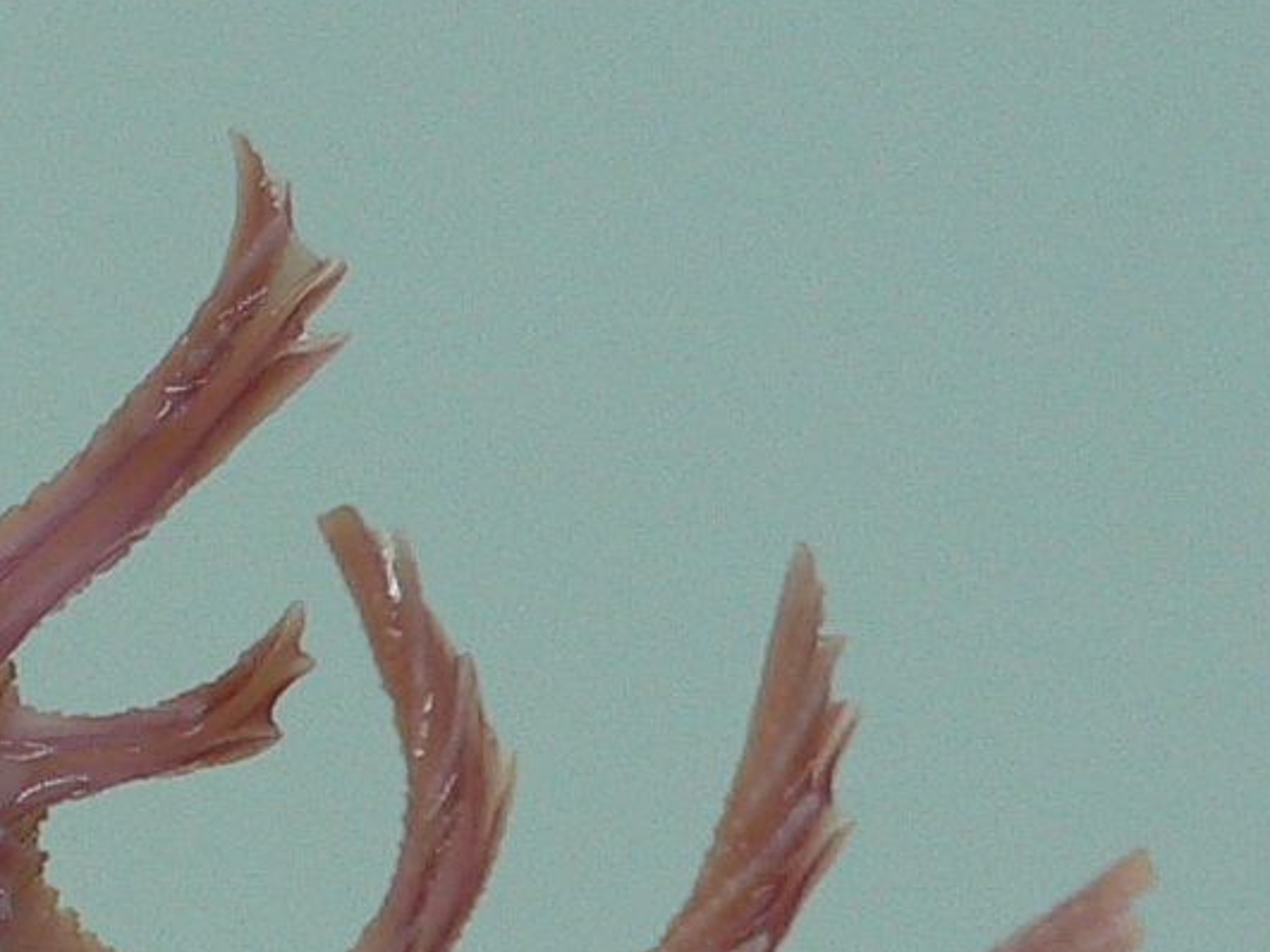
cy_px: 1241
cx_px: -478
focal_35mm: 133
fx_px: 4878
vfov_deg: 10.9
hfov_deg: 14.1
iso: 80
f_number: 2.8
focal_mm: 4.6
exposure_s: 1/60
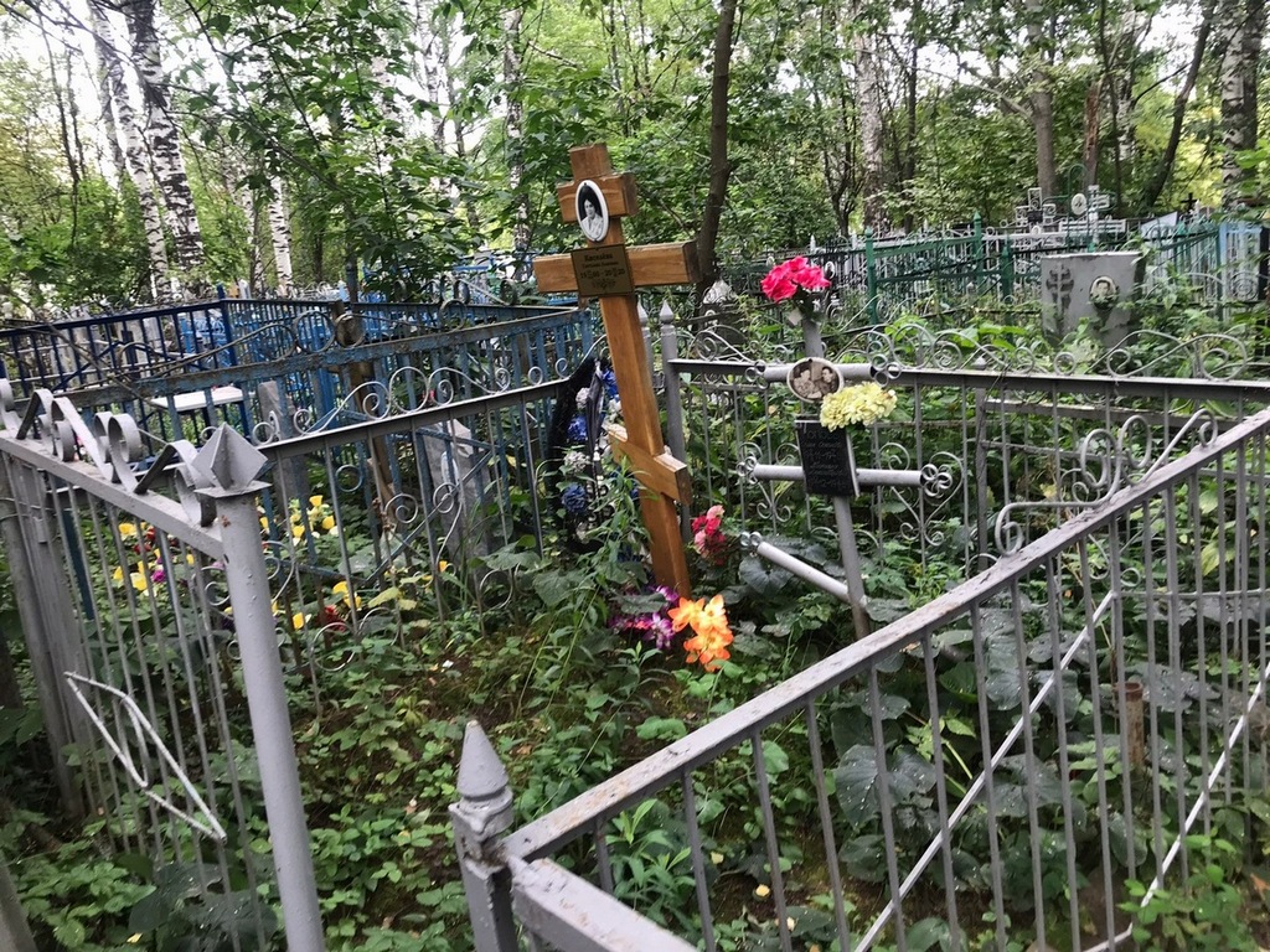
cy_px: 476
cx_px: 635
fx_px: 1027
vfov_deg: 49.7
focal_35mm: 28
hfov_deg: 63.4
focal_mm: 3.99
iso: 25
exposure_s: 1/50
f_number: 1.8
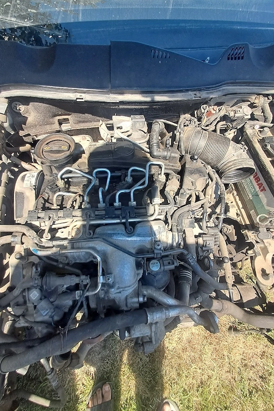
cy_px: 206
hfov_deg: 70.4
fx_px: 194
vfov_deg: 93.3
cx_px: 128
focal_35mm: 17
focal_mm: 1.64
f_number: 2.2
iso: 40
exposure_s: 1/345
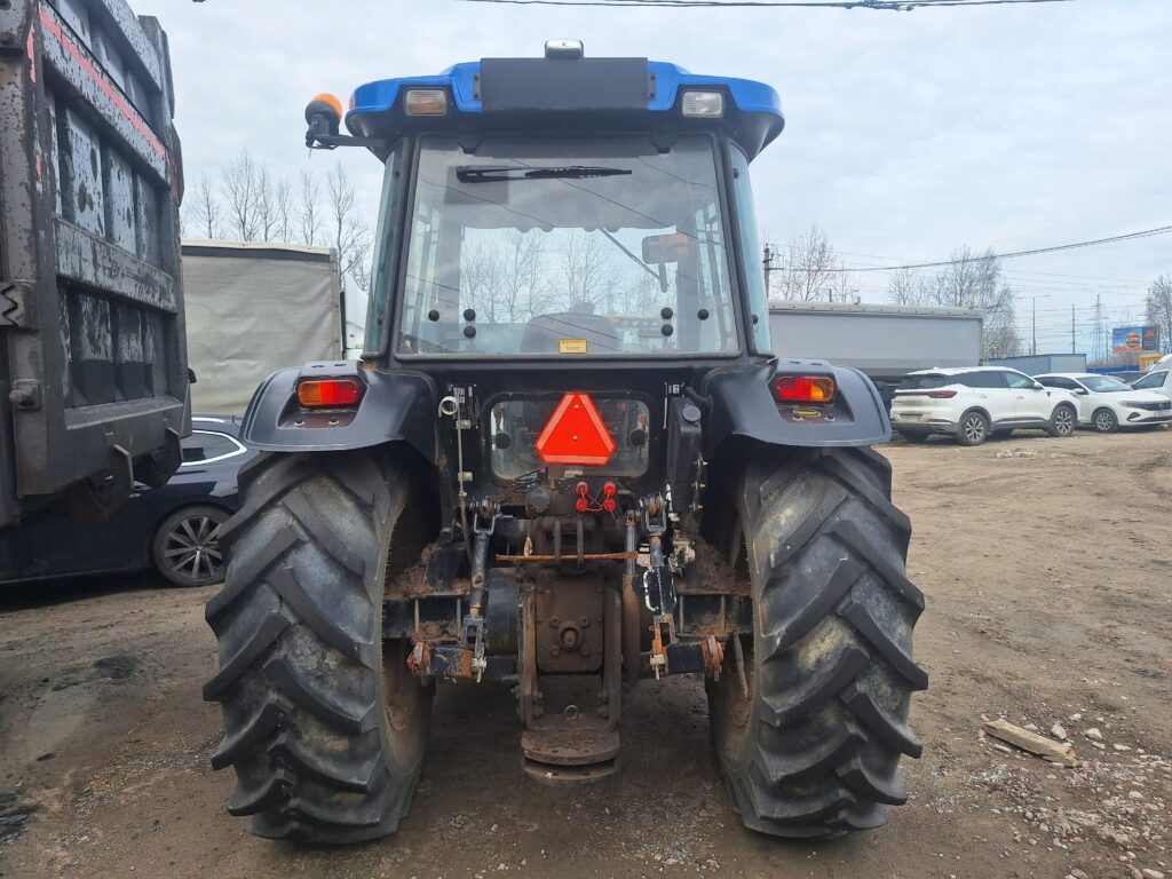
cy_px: 440
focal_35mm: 23
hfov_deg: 73.9
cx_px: 586
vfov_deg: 58.9
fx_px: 779
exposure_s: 1/1499
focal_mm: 5.54
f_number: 1.8
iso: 40
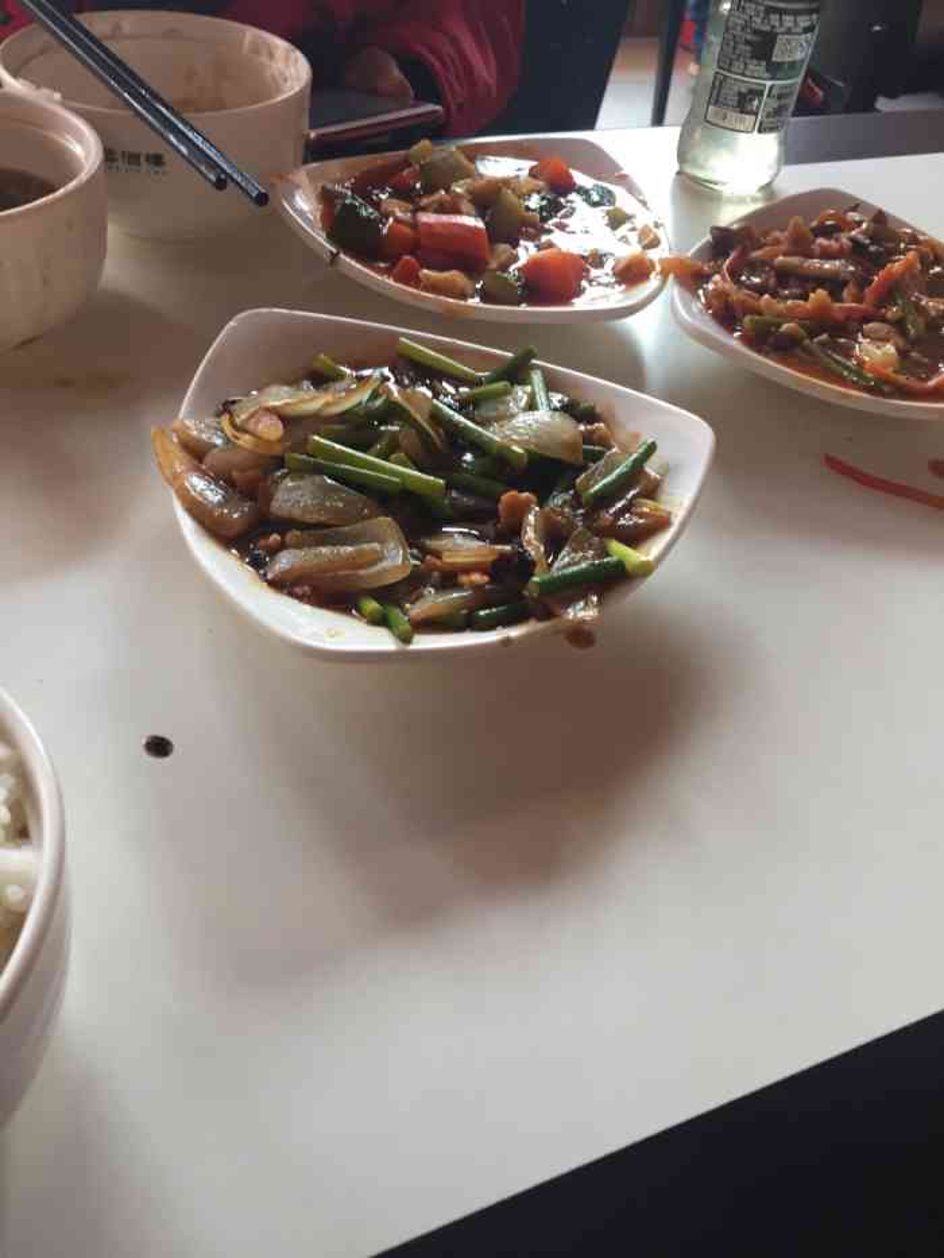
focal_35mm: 29
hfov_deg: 48.2
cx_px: 472
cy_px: 629
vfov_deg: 61.7
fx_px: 1054
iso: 40
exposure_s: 1/33
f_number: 2.2
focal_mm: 4.15
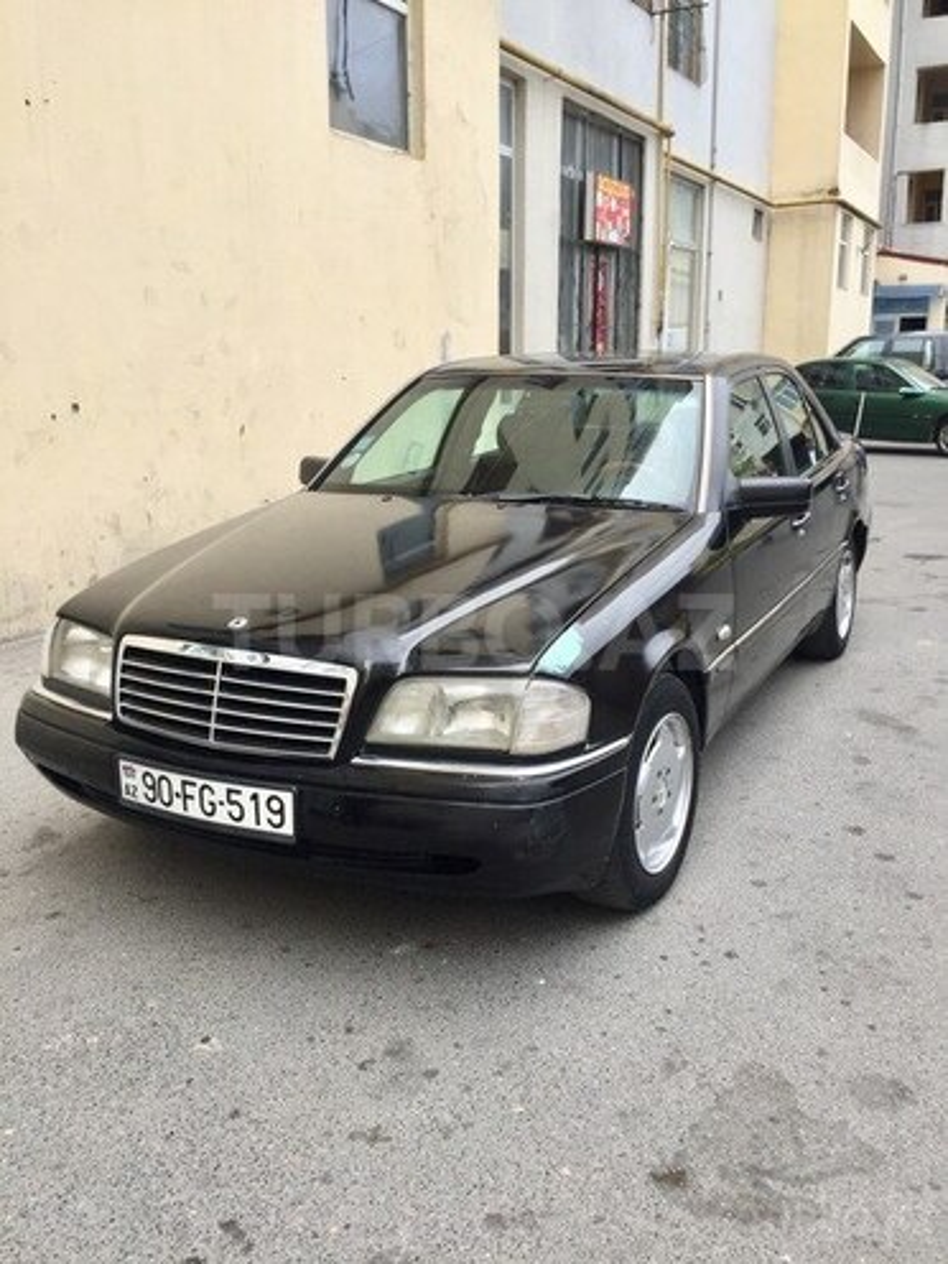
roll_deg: +1.1
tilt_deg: -13.8
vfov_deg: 61.7
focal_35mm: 29
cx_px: 474
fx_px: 1059
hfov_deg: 48.2
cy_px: 632
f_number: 2.2
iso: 32
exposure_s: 1/842
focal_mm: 4.15
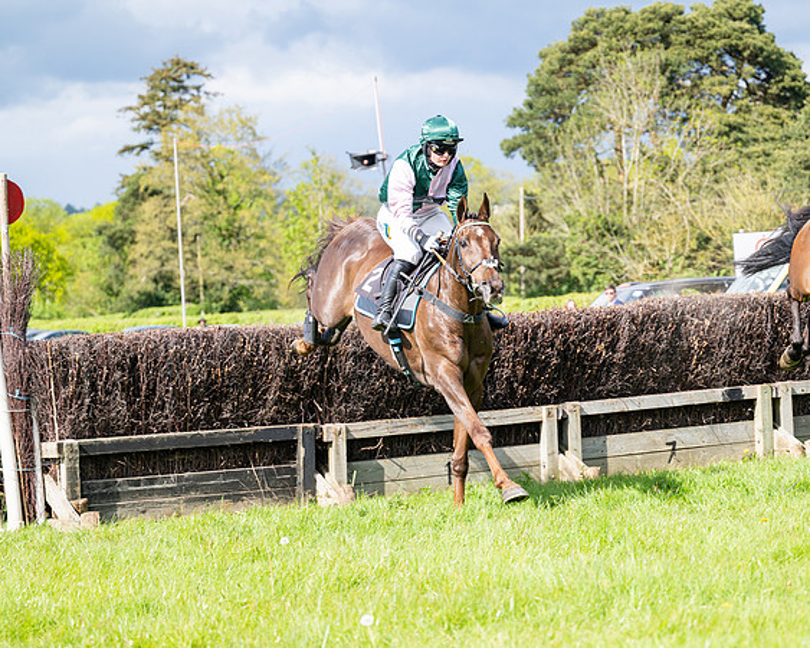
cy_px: 324
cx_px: 405
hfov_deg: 17.4
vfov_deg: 14.0
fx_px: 2645
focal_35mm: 110
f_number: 4
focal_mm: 98
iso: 200
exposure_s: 1/1000
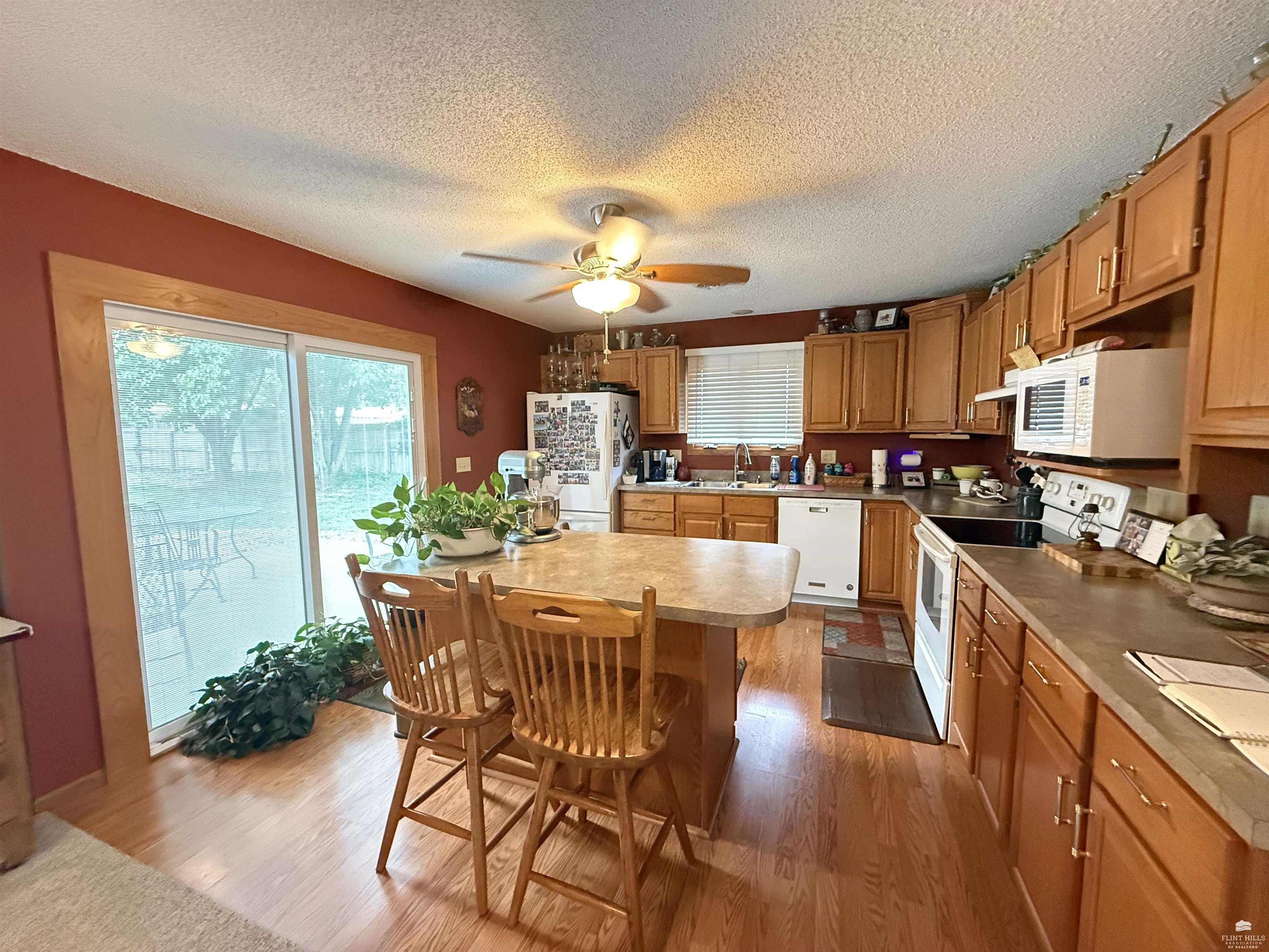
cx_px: 634
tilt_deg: -5.3
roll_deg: +0.7
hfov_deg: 102.1
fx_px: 513
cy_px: 476
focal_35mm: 14
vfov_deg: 85.7
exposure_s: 1/60
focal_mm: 2.22
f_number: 2.2
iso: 1000
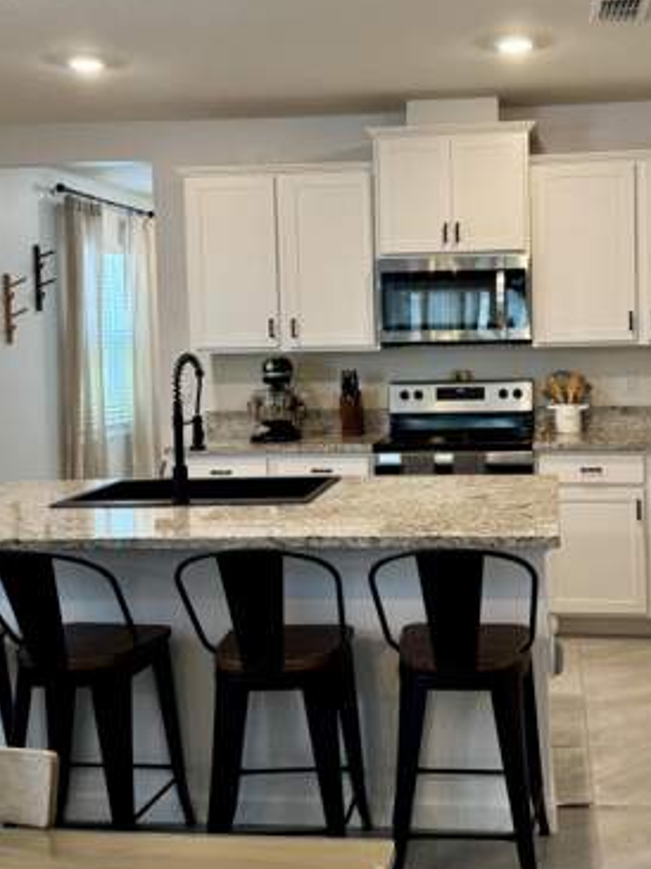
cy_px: 368
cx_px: 437
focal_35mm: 42
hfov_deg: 34.0
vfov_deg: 44.7
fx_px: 1054
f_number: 1.78
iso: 125
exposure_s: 1/60
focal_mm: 6.76
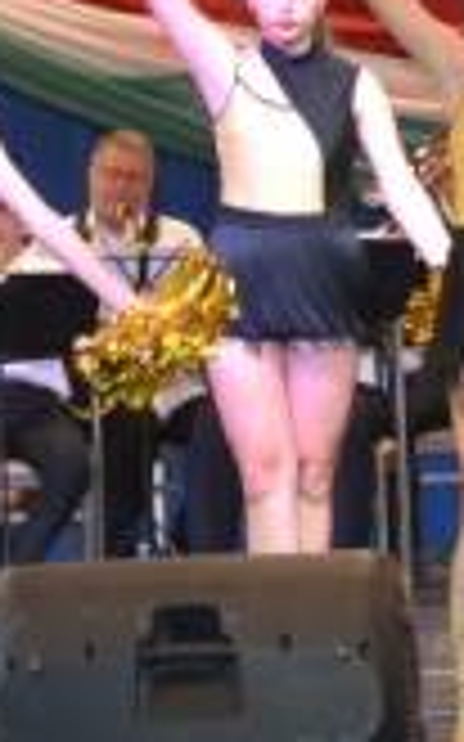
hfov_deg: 6.0
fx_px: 4212
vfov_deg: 10.1
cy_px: 393
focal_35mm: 208
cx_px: 1126
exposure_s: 1/60
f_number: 4
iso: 1800
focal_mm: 28
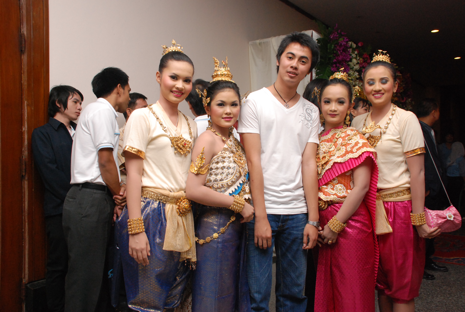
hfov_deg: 57.1
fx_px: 427
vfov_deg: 40.1
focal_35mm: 33
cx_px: 232
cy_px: 156
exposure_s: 1/125
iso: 1000
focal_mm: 22
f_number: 5.6
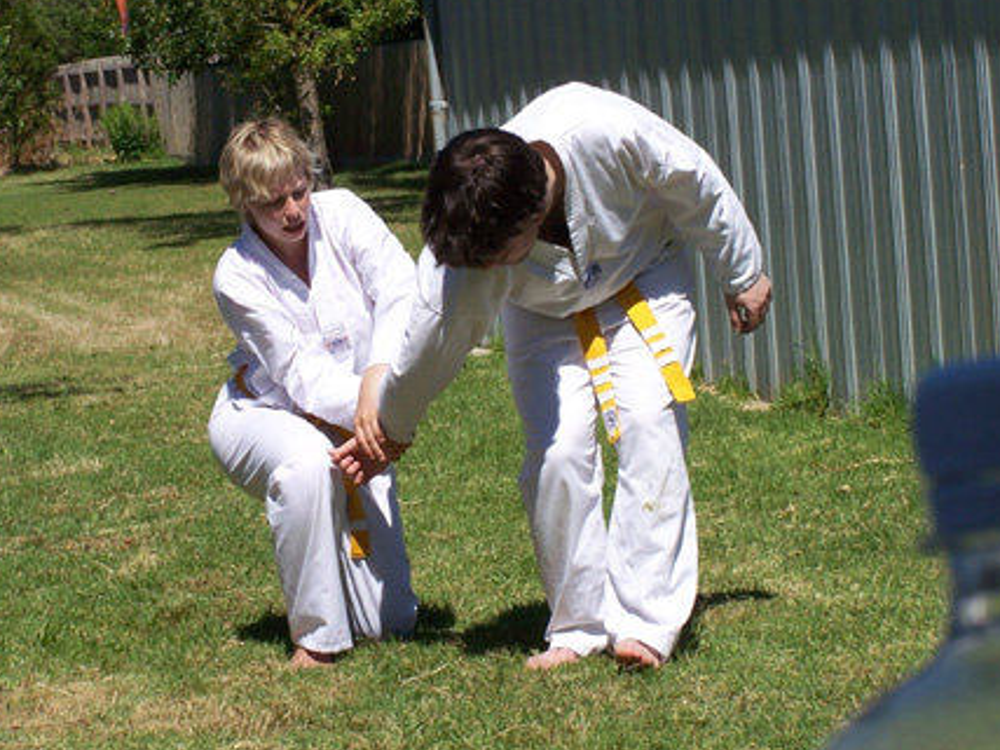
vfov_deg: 11.2
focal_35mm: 132
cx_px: 386
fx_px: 3812
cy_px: 248
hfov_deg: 14.9
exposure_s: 1/500
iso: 80
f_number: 6.3
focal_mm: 15.6
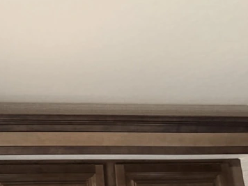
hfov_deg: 34.1
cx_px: 38
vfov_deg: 27.0
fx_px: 387
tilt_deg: +16.8
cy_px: 96
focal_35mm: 54
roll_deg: +2.9
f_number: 1.78
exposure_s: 1/60
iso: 800
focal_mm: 6.76
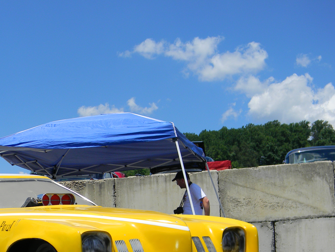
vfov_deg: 23.0
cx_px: 80
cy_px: 191
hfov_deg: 30.2
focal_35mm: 63
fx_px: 610
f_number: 7.6
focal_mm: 7.3
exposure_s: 1/302
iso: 80
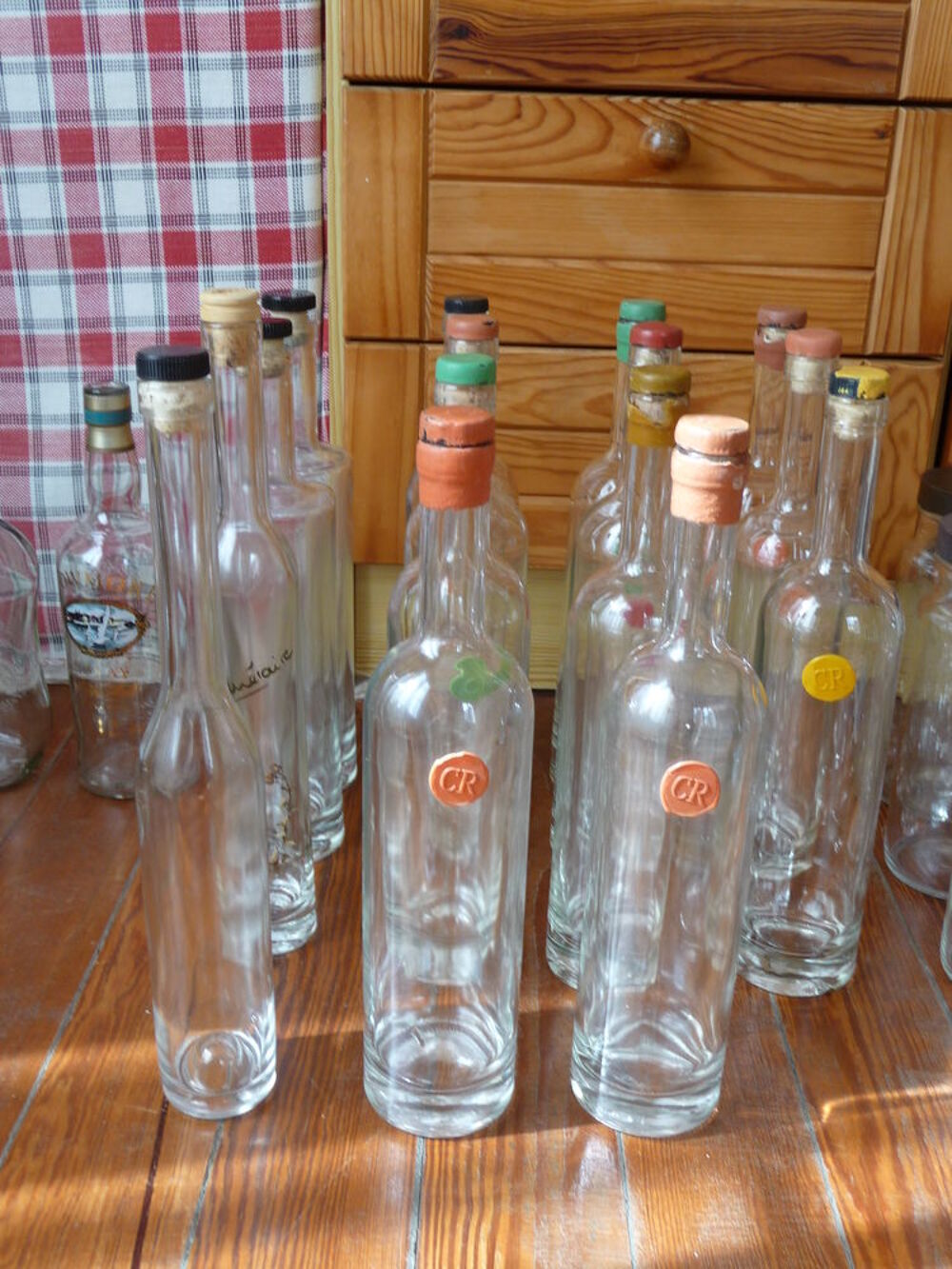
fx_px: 1467
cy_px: 634
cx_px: 476
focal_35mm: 40
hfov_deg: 36.0
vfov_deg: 46.8
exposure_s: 1/40
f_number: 3.9
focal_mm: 6.7
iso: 100
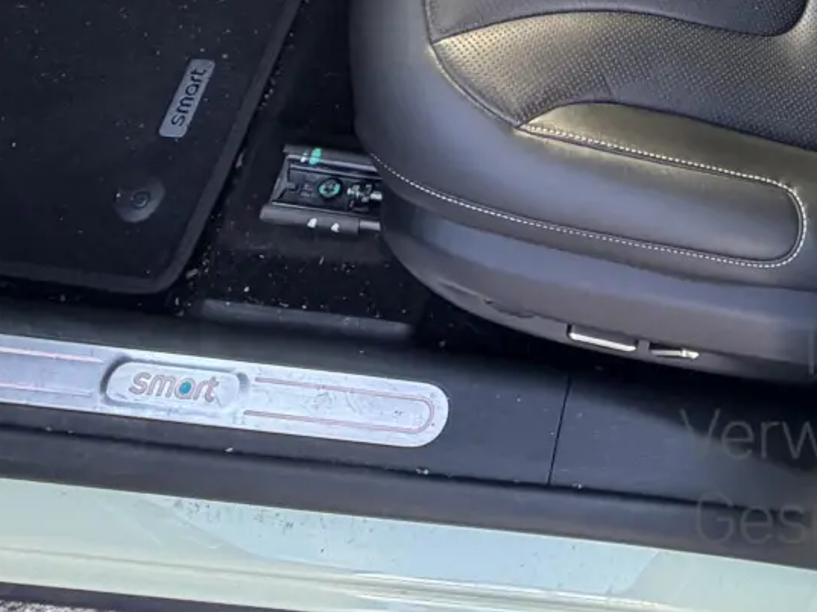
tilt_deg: -51.7
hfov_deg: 33.4
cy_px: -330
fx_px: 1180
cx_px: 896
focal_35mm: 50
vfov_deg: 23.0
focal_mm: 2.22
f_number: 2.2
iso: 200
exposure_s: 1/121
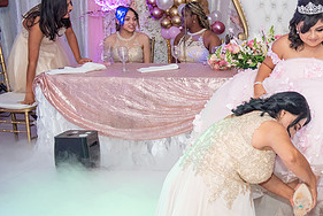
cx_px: 318
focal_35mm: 66
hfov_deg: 28.7
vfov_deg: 20.6
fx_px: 593
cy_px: 92
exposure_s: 1/160
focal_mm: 32
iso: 1250
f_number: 3.5
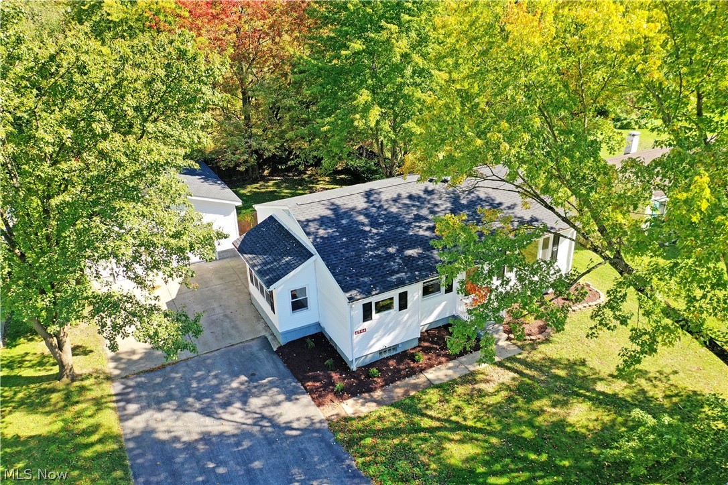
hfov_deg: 65.5
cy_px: 242
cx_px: 364
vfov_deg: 46.4
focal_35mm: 28
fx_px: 566
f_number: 4.5
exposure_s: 1/160
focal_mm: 10.26
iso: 100
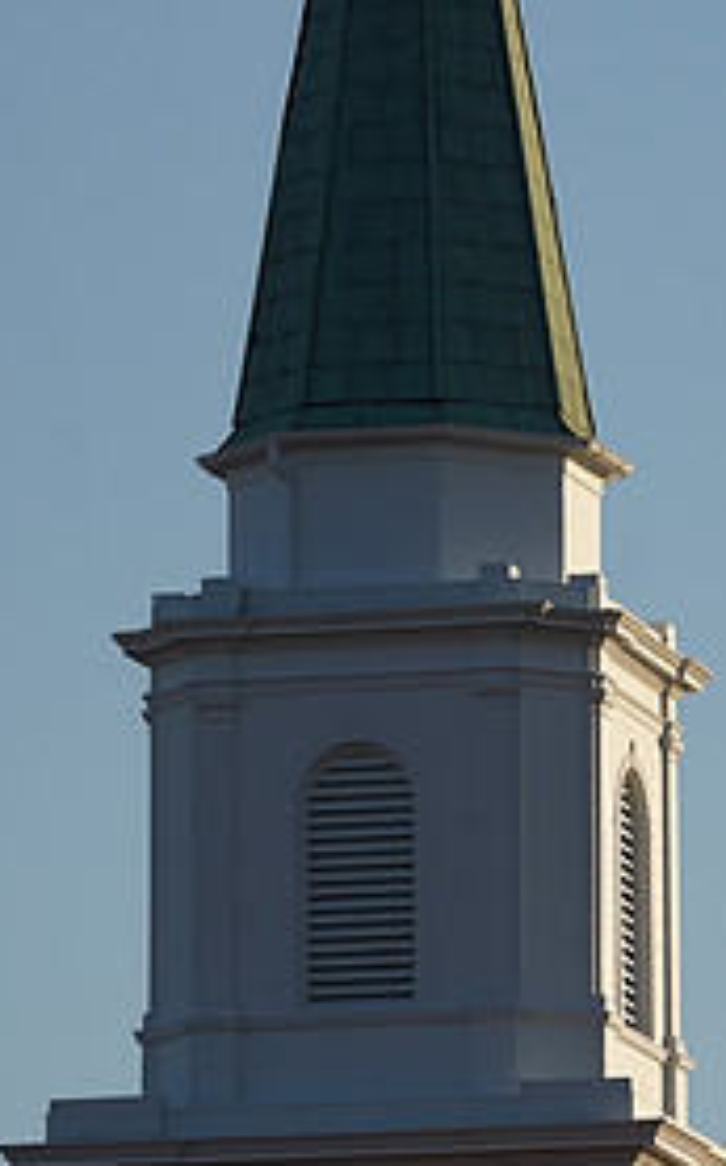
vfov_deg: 4.9
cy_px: 340
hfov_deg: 3.1
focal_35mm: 426
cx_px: 392
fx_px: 13528
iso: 320
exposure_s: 1/2000
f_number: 5.6
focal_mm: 200
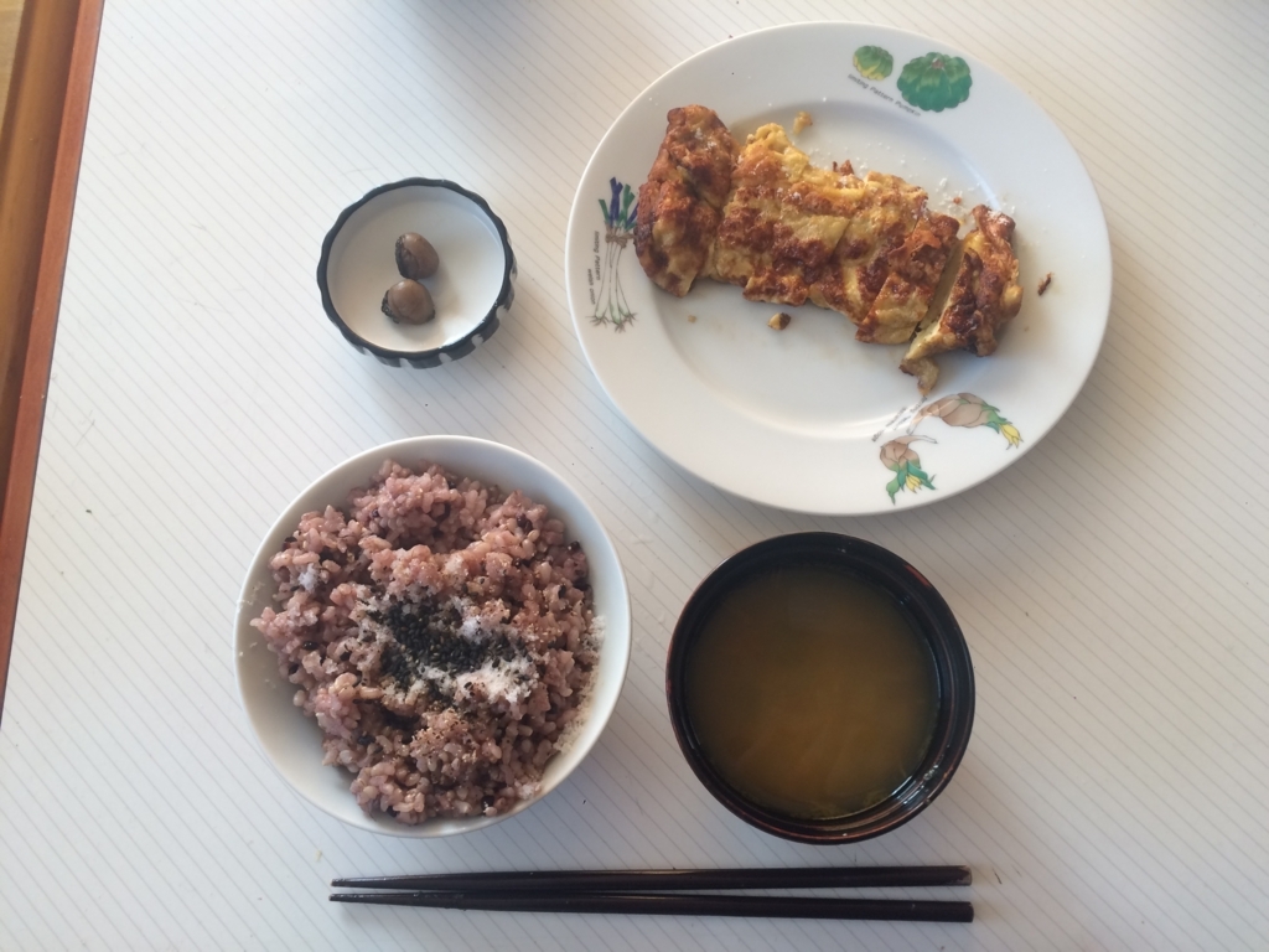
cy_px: 476
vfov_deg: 48.2
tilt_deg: -76.5
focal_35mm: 29
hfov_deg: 61.7
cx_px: 634
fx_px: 1063
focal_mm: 4.15
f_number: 2.2
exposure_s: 1/30
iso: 40
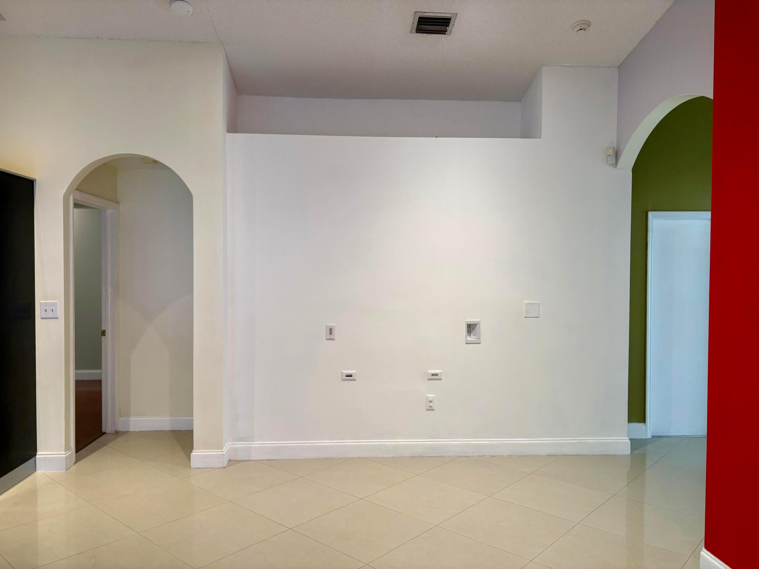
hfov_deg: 67.3
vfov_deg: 53.1
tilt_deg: -0.3
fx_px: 570
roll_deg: +0.4
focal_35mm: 26
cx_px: 380
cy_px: 284
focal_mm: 5.96
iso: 125
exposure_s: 1/60
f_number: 1.6
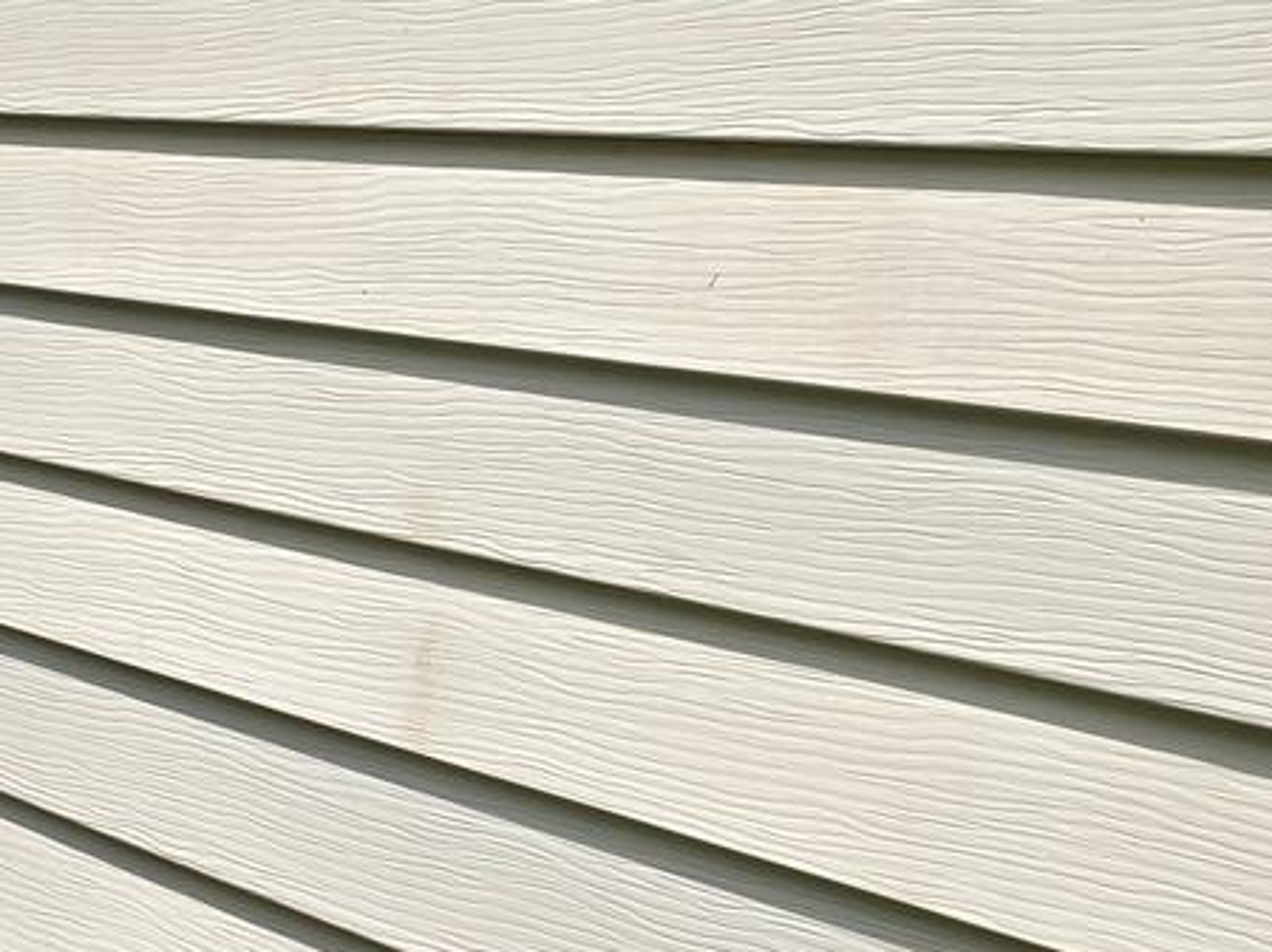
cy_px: 354
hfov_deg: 18.5
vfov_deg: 14.1
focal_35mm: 105
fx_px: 3855
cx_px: 204
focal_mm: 6.5
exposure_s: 1/7939
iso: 64
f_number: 1.4
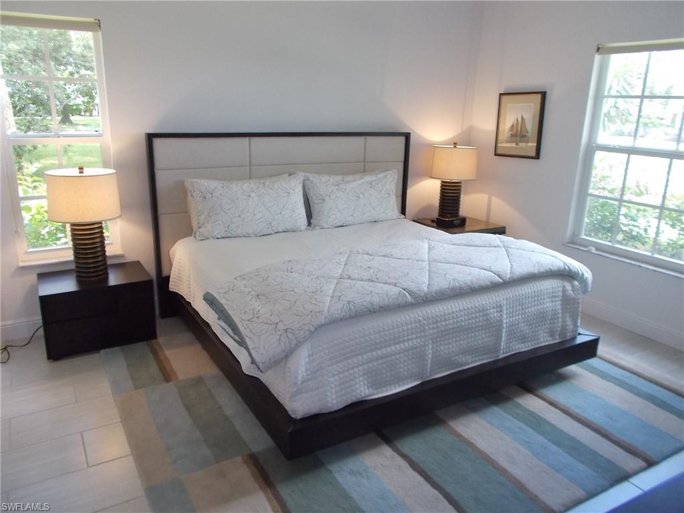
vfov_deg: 53.1
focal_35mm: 26
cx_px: 342
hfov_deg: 67.3
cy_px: 256
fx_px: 514
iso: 200
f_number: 3.2
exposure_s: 1/25
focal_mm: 4.6
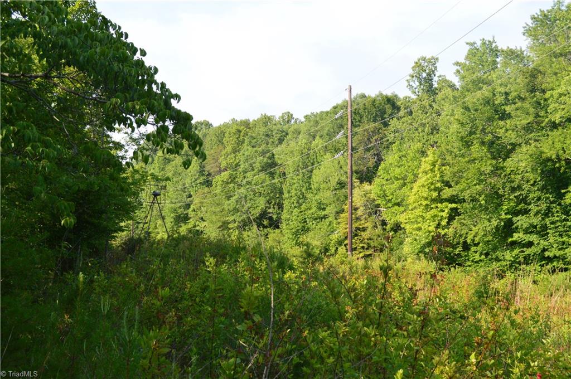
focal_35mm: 46
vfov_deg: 28.9
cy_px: 190
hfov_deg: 42.4
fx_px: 737
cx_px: 286
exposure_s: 1/250
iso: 400
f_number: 10
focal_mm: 31
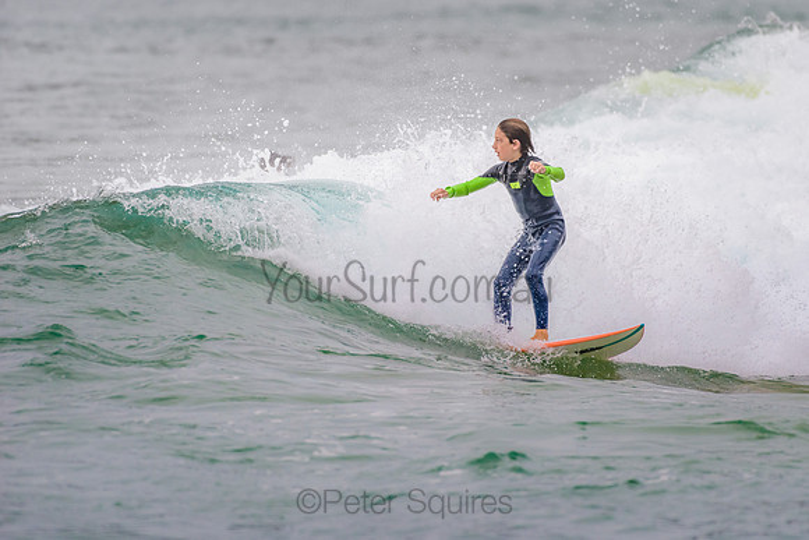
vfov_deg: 2.2
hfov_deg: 3.4
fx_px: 13777
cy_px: 214
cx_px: 496
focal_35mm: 613
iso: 320
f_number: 5.6
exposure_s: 1/800
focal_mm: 500
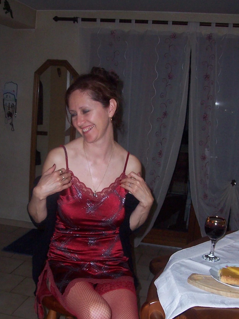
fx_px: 433
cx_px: 100
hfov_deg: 30.8
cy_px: 189
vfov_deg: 40.3
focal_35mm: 47
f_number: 2.7
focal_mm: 5.6
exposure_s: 1/60
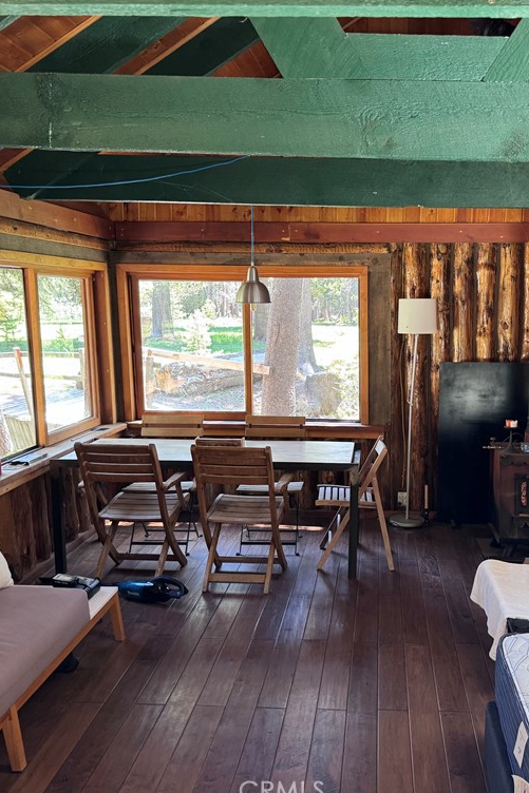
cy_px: 401
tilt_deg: -6.9
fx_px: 750
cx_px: 359
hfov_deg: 38.4
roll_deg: -2.3
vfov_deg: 55.8
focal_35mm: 34
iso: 200
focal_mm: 6.76
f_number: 1.78
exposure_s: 1/64
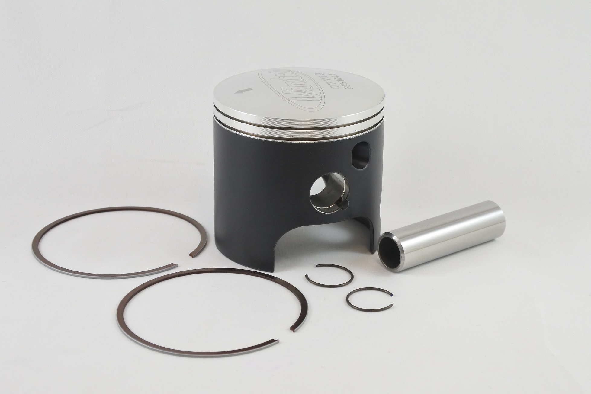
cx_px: 296
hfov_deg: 40.3
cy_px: 197
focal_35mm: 49
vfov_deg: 27.5
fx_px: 804
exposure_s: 1/125
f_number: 4.5
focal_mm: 18.4
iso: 400
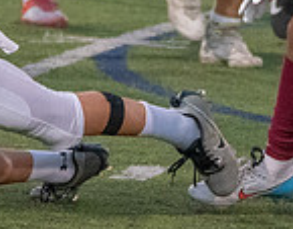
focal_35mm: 875
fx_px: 7512
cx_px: -290
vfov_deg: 1.7
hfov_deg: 2.2
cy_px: -75
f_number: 5.6
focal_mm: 141
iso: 8000
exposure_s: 1/1000
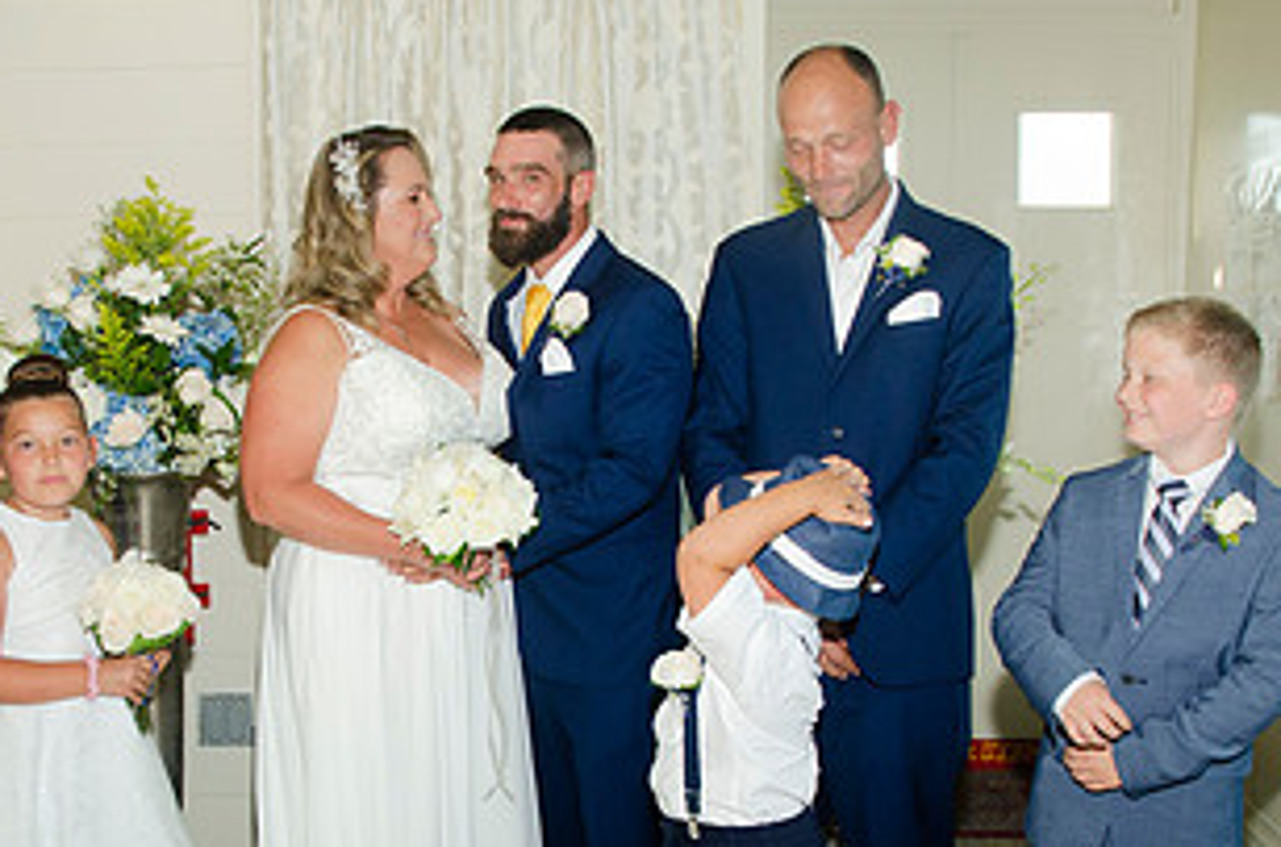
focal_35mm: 51
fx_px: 1810
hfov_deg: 38.6
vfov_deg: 25.9
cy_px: 659
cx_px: 455
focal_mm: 18
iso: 400
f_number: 5.6
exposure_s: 1/125
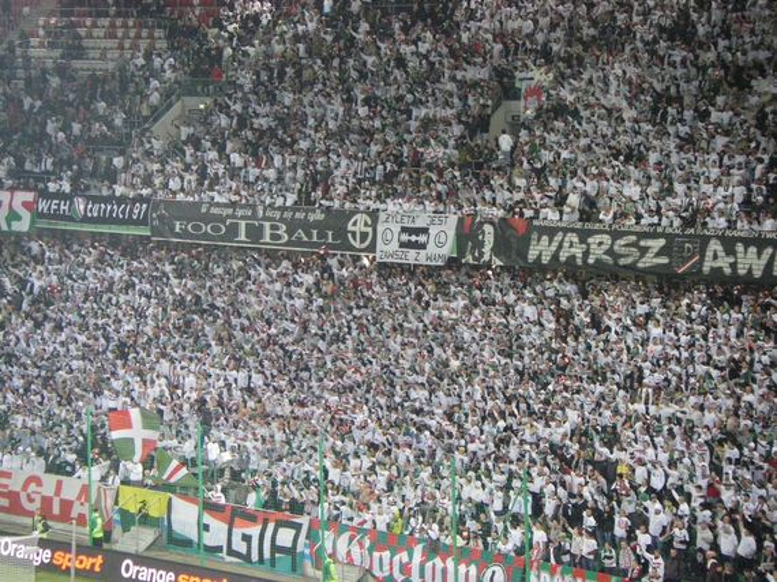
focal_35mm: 112
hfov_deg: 17.6
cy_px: 291
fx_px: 2513
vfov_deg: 13.2
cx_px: 388
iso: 800
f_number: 4.1
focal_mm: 18.5
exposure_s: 1/80
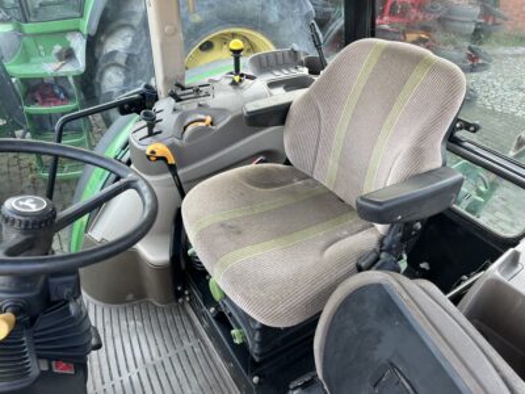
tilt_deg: -31.8
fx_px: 394
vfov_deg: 53.1
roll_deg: -2.2
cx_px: 262
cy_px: 197
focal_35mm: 26
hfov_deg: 67.3
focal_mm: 5.1
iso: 50
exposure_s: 1/121
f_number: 1.6
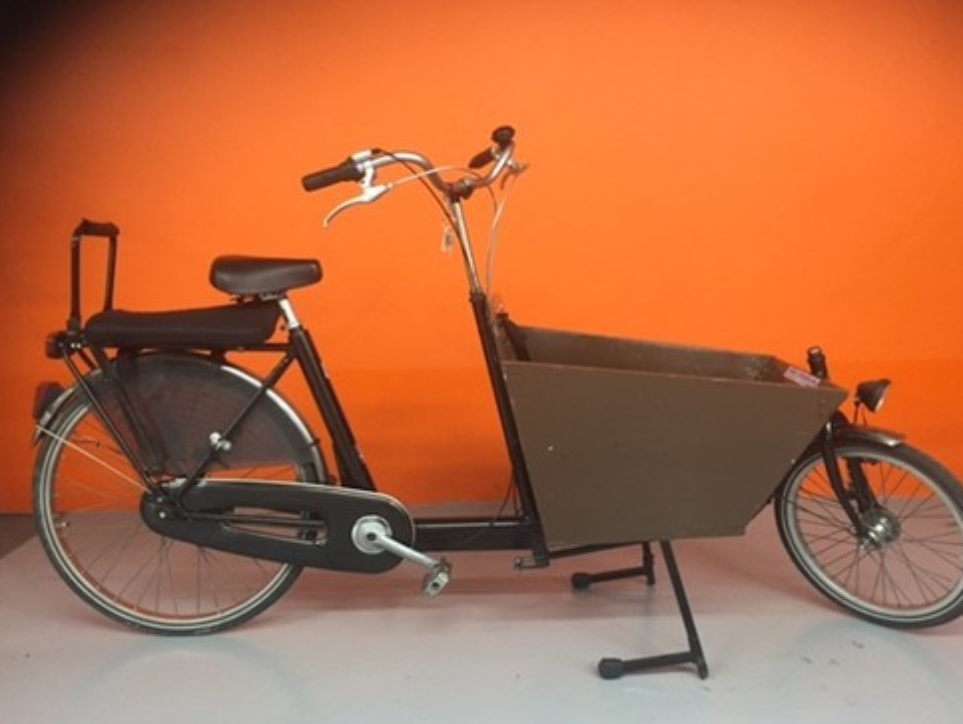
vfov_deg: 46.8
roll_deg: +0.3
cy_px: 368
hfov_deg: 59.9
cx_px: 496
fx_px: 835
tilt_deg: -8.1
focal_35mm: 30
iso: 250
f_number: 2.2
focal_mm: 4.15
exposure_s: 1/33
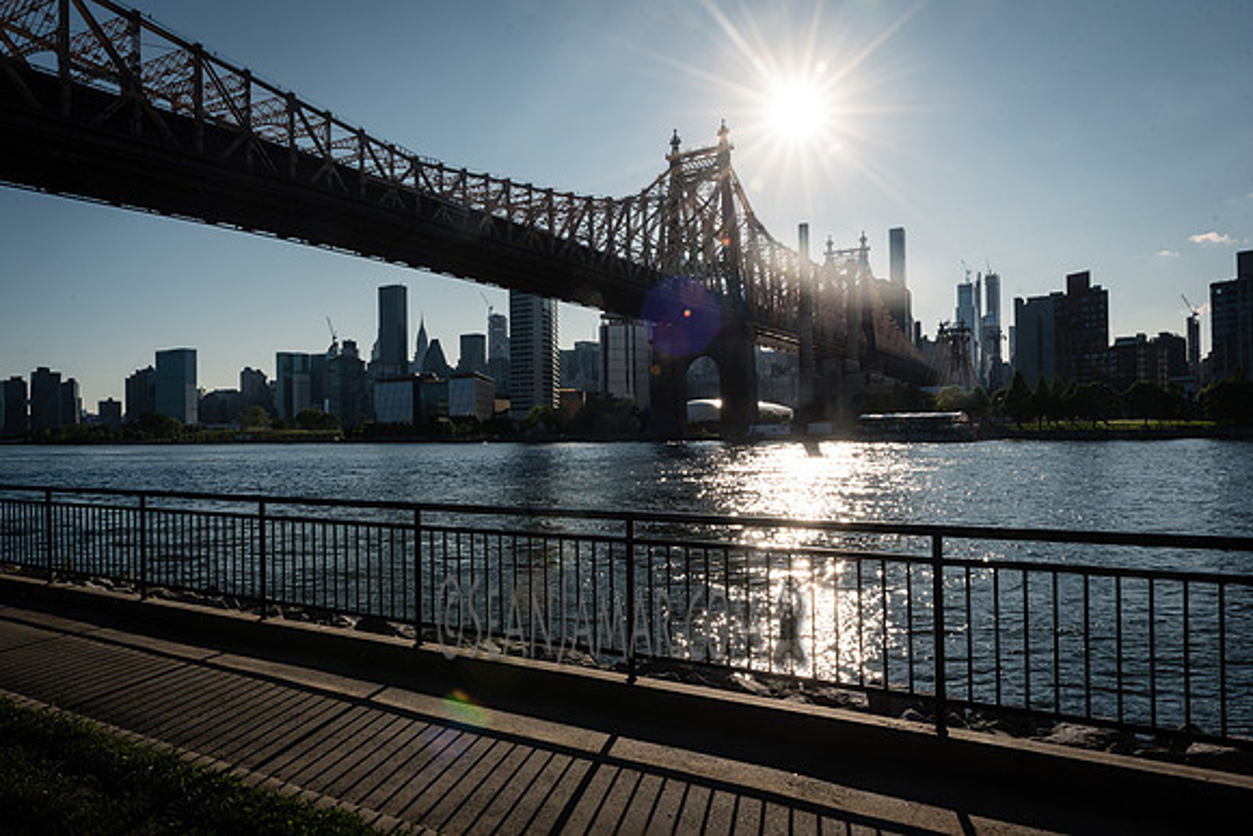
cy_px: 418
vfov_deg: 53.2
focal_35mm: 24
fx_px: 835
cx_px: 626
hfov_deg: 73.7
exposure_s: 1/400
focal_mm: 24
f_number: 18
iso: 200
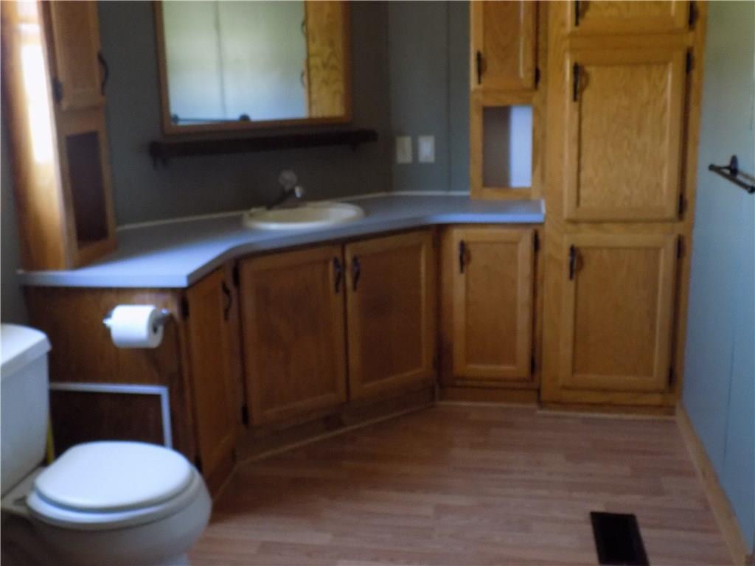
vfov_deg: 38.7
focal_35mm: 37
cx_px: 378
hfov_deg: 50.1
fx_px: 807
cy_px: 283
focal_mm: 6.6
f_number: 3.5
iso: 400
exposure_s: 1/8
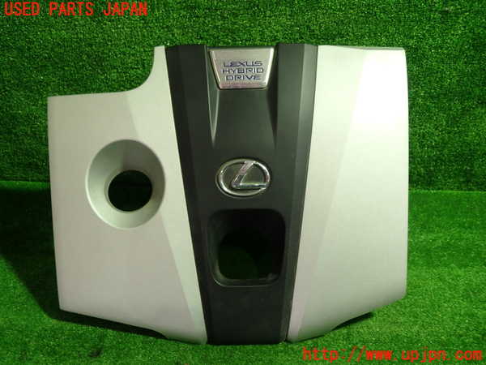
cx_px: 243
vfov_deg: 46.8
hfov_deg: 60.0
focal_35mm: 30
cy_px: 182
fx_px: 421
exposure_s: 1/30
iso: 200
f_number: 2.3
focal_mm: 5.4
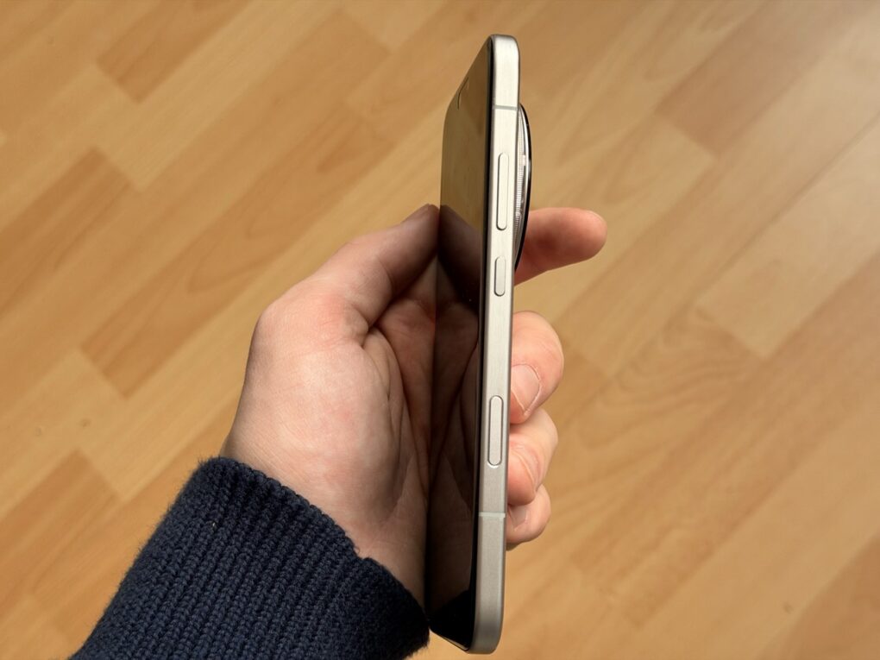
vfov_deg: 30.3
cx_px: 440
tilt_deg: -66.5
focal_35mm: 48
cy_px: 330
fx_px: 1220
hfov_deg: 39.7
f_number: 1.78
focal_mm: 6.76
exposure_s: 1/93
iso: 100
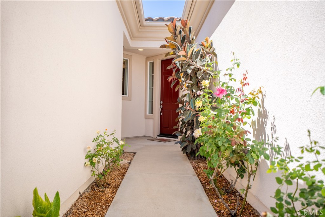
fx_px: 218
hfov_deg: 73.5
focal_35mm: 24
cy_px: 108
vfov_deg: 53.0
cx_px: 162
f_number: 2.8
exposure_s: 1/5000
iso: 50
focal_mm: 24.1
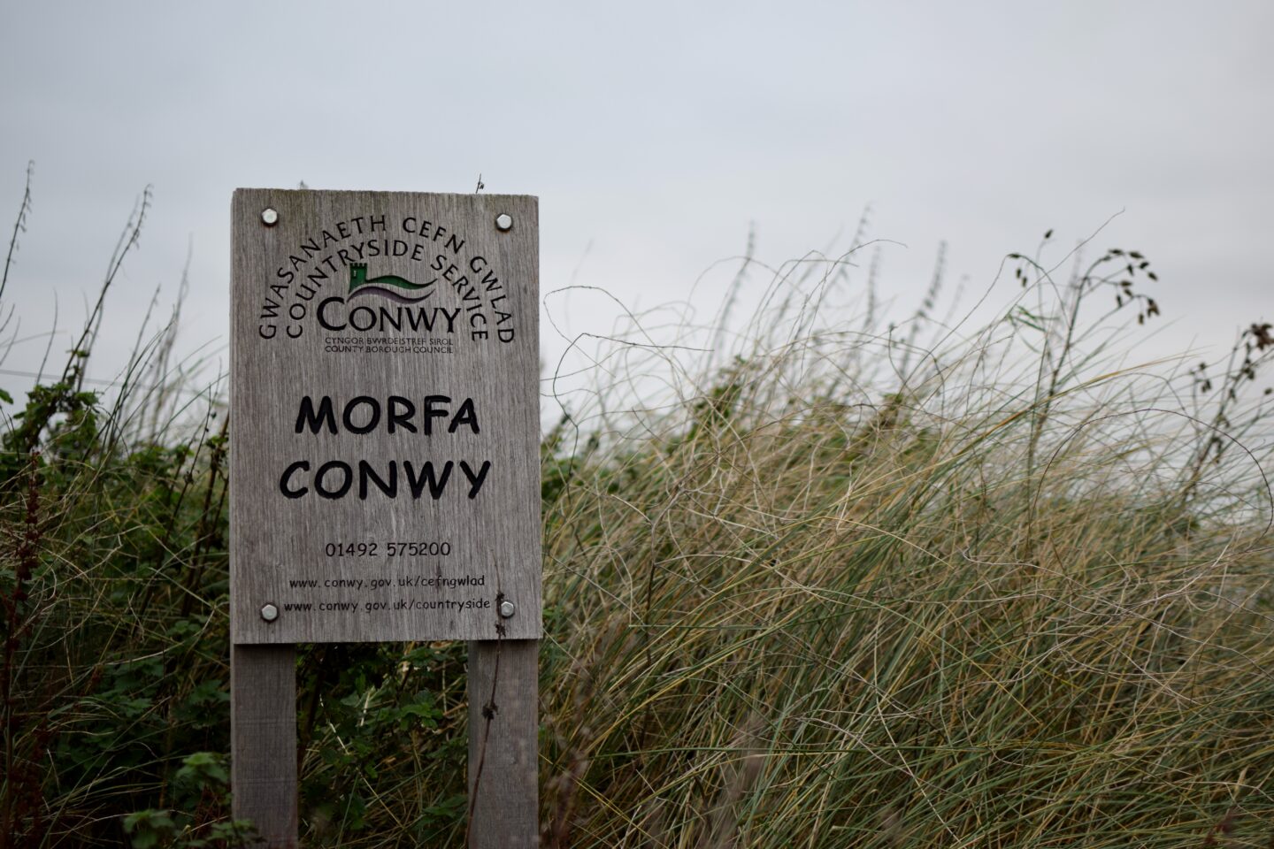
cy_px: 424
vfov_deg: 25.8
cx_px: 637
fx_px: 1858
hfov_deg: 37.9
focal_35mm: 52
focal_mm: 35
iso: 100
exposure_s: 1/320
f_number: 1.8
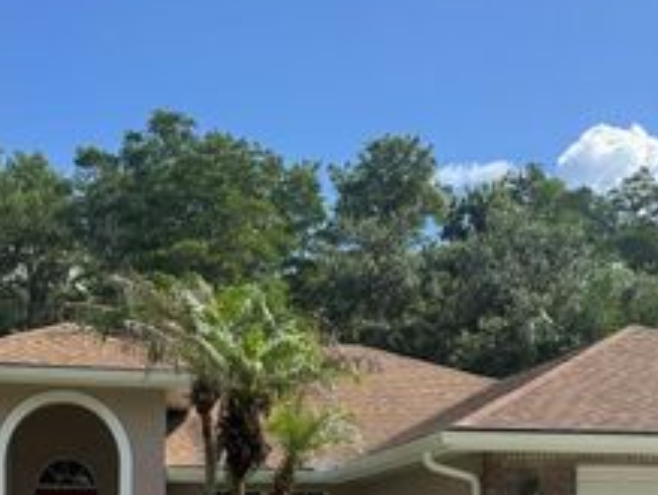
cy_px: 527
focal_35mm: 55
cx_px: 223
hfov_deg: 34.6
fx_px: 1047
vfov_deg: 25.0
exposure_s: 1/2604
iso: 80
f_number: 1.78
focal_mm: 6.76
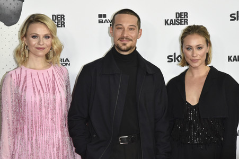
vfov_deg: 15.2
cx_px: 120
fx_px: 597
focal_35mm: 90
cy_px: 80
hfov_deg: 22.6
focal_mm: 90
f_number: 9
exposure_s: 1/250
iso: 2000
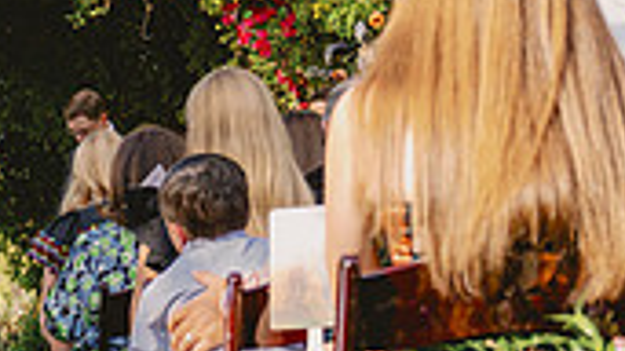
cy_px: 218
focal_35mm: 142
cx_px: -157
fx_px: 2352
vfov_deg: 8.5
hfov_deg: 14.6
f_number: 4
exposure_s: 1/250
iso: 200
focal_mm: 40
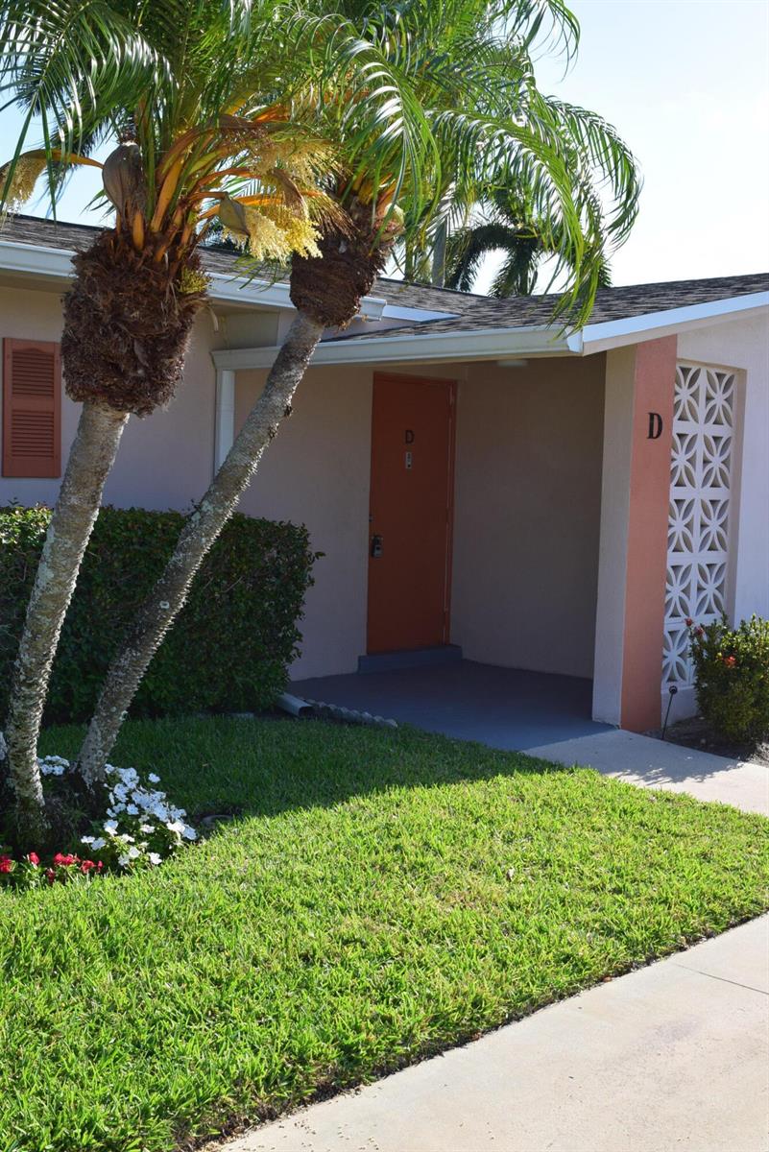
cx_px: 384
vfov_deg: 47.9
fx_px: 1296
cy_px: 576
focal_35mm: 40
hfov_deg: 33.0
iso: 400
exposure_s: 1/250
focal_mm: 27
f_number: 10
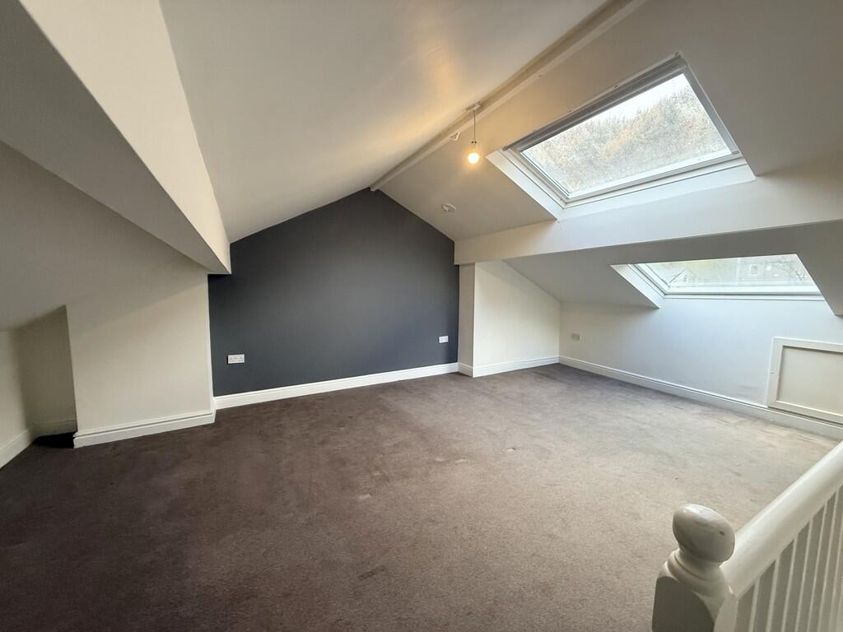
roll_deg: +1.3
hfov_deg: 102.1
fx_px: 341
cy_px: 316
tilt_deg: -6.0
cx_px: 422
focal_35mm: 14
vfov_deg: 85.7
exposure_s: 1/99
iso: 320
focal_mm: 2.22
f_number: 2.2
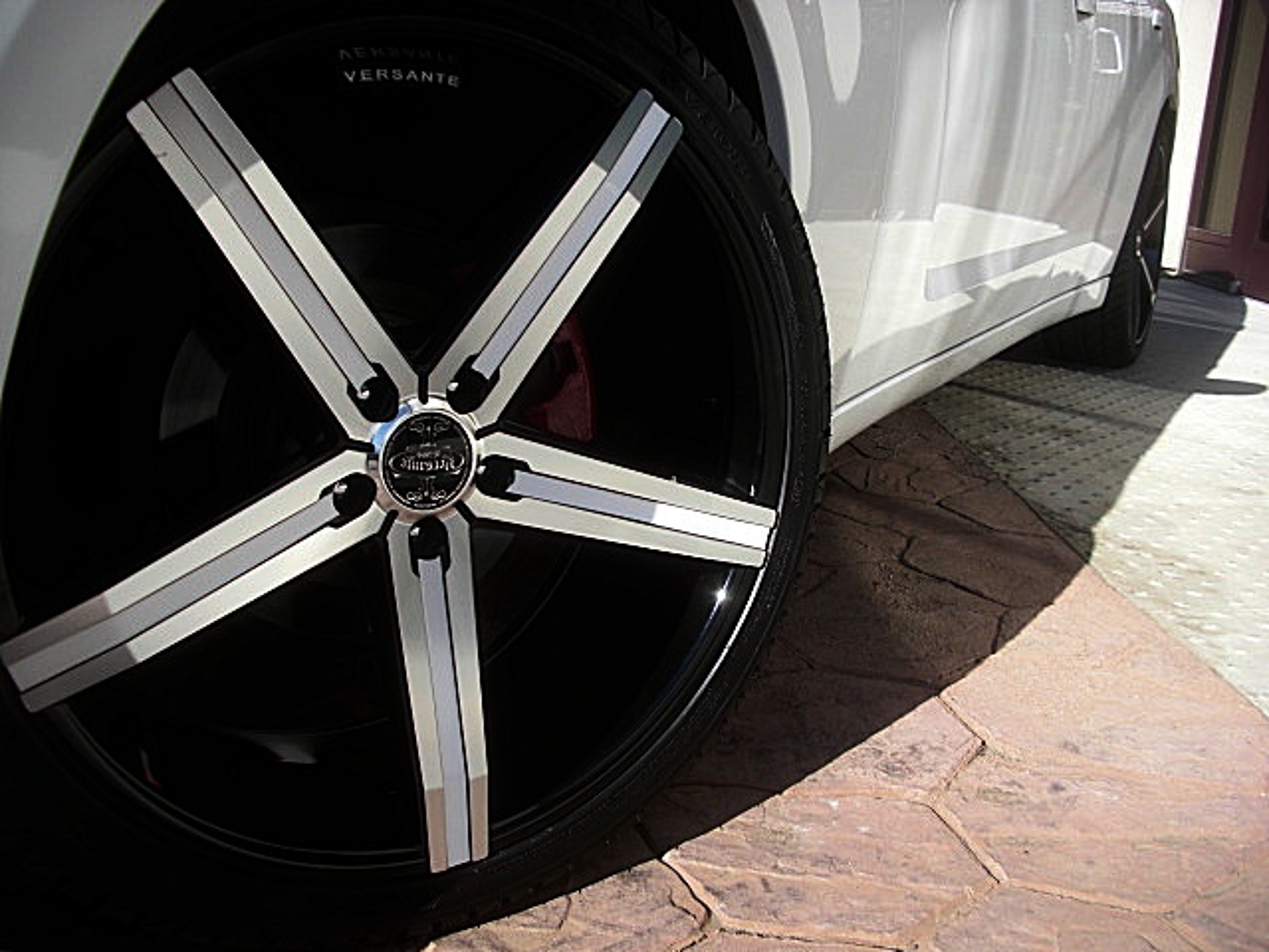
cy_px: 476
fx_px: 1320
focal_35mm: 36
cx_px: 634
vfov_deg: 39.7
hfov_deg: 51.4
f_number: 2.8
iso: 50
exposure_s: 1/500
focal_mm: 6.3
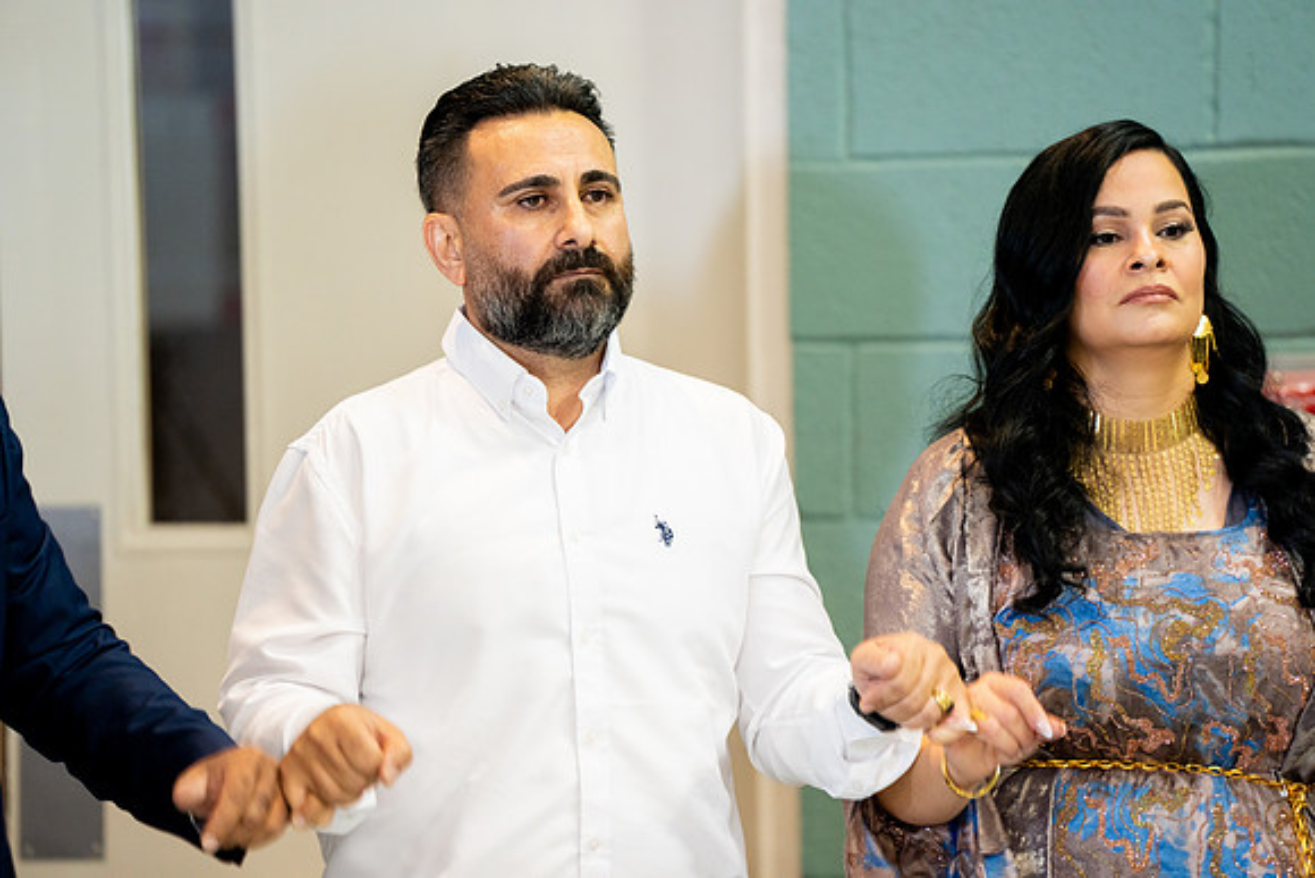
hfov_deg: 10.3
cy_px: 439
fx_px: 7307
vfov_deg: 6.9
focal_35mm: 200
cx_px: 658
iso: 1250
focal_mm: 200
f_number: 2.8
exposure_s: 1/200
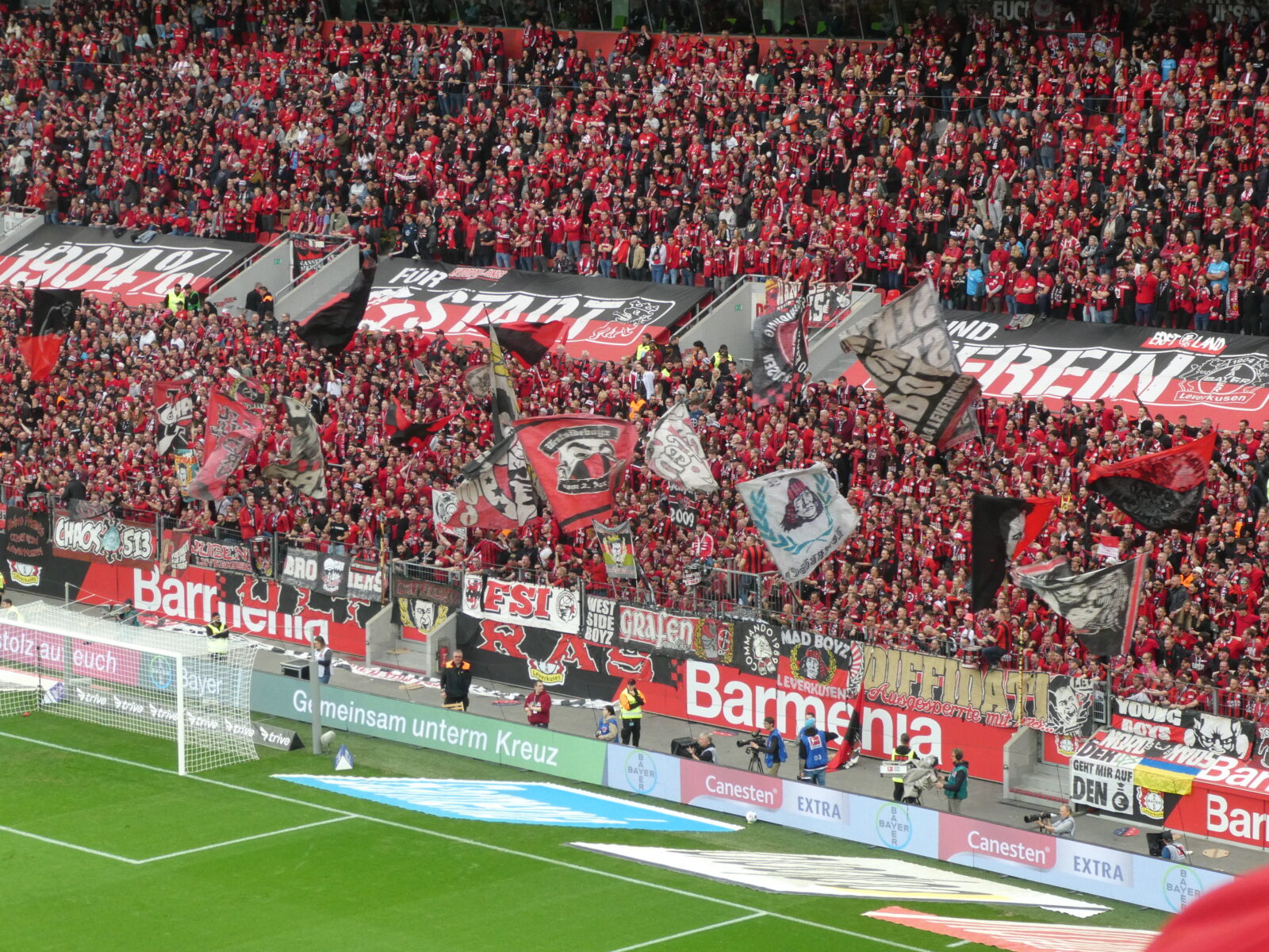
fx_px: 3886
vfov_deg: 14.0
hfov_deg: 18.5
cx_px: 634
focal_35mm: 106
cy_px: 476
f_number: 5.1
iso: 250
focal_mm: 19
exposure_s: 1/80
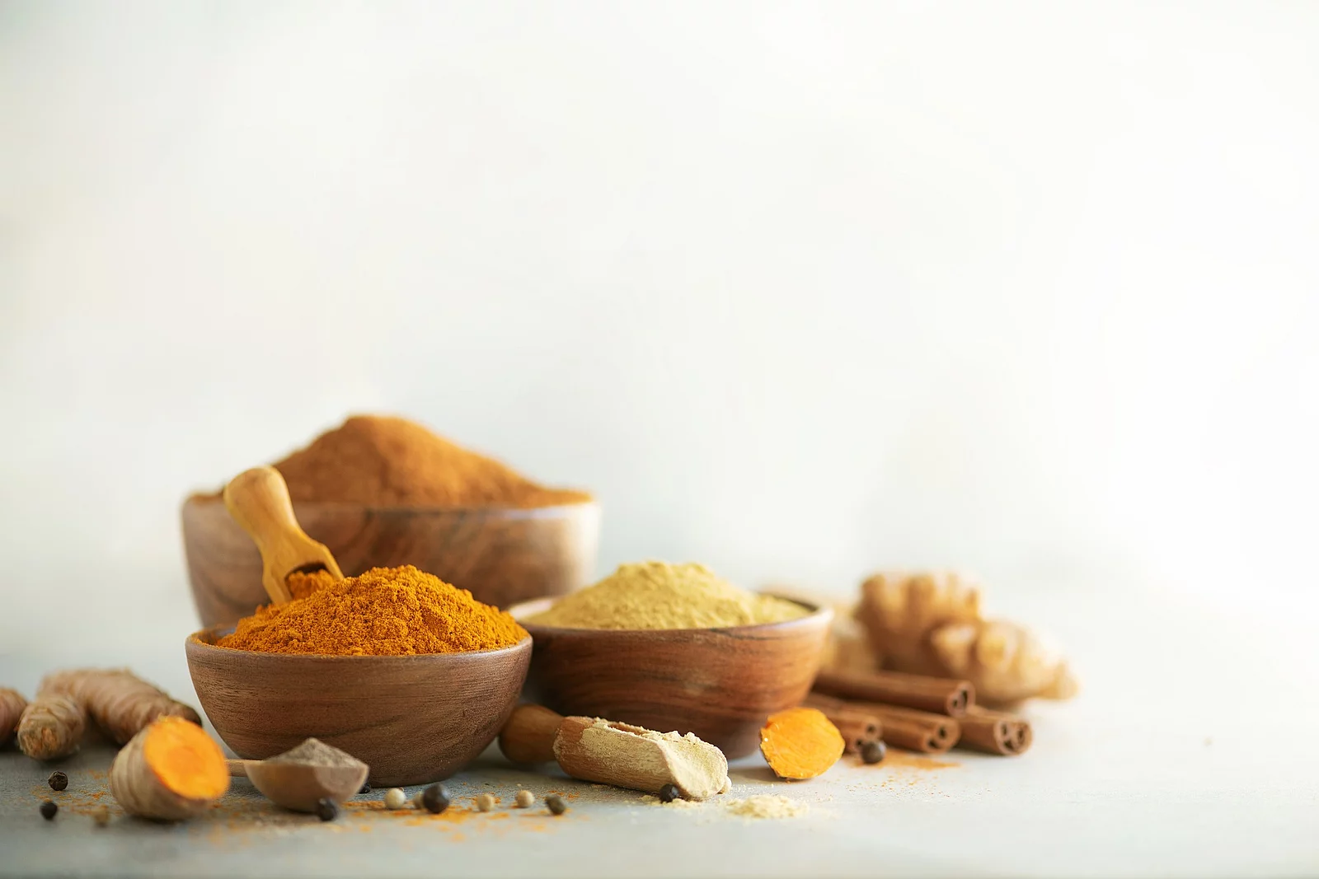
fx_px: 3847
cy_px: 440
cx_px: 660
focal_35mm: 105
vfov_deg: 13.0
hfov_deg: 19.5
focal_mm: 105
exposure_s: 1/125
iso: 250
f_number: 3
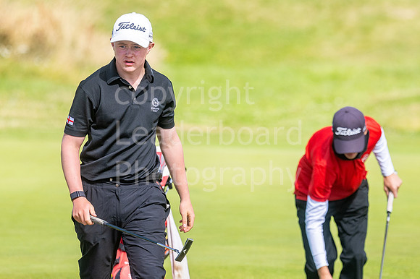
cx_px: 179
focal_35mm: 618
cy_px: 89
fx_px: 7210
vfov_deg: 2.2
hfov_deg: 3.3
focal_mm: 300
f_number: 5
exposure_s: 1/1600
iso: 250
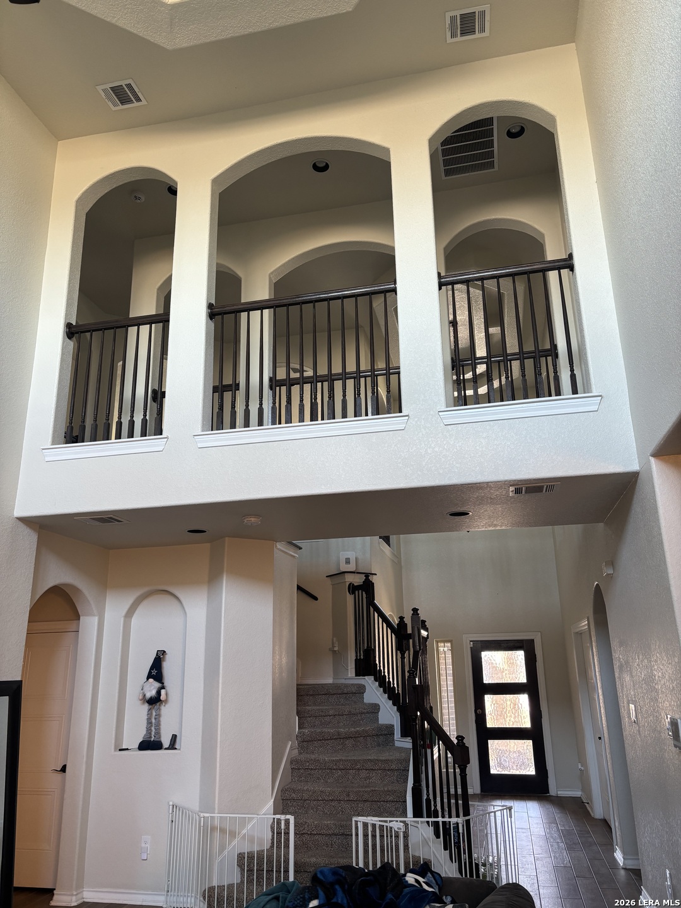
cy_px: 454
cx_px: 340
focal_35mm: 26
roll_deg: +1.1
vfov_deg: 67.3
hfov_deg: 53.1
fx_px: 682
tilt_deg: +17.0
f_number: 1.6
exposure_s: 1/60
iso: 125
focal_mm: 5.96
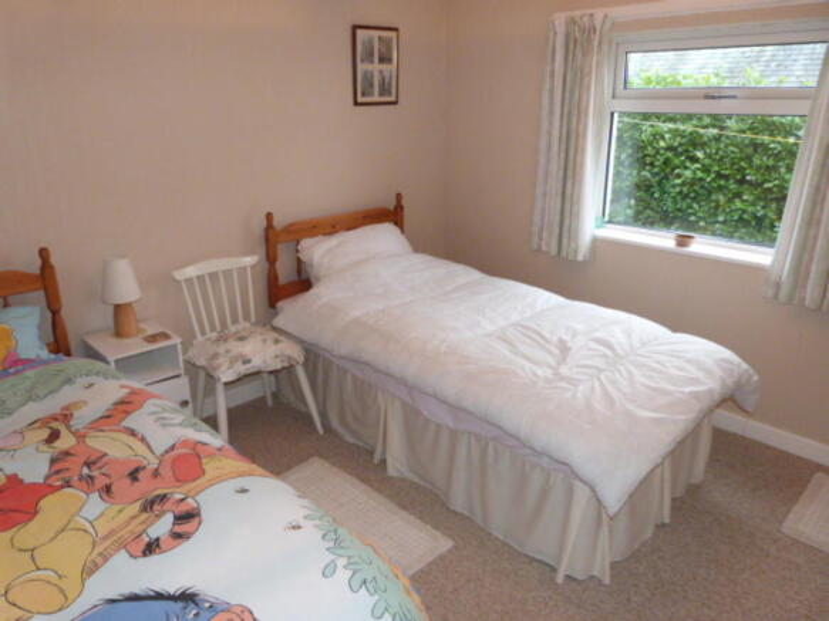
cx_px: 414
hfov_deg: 69.4
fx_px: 599
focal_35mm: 25
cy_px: 310
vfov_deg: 54.9
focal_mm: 4.5
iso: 400
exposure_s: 1/60
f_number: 2.8
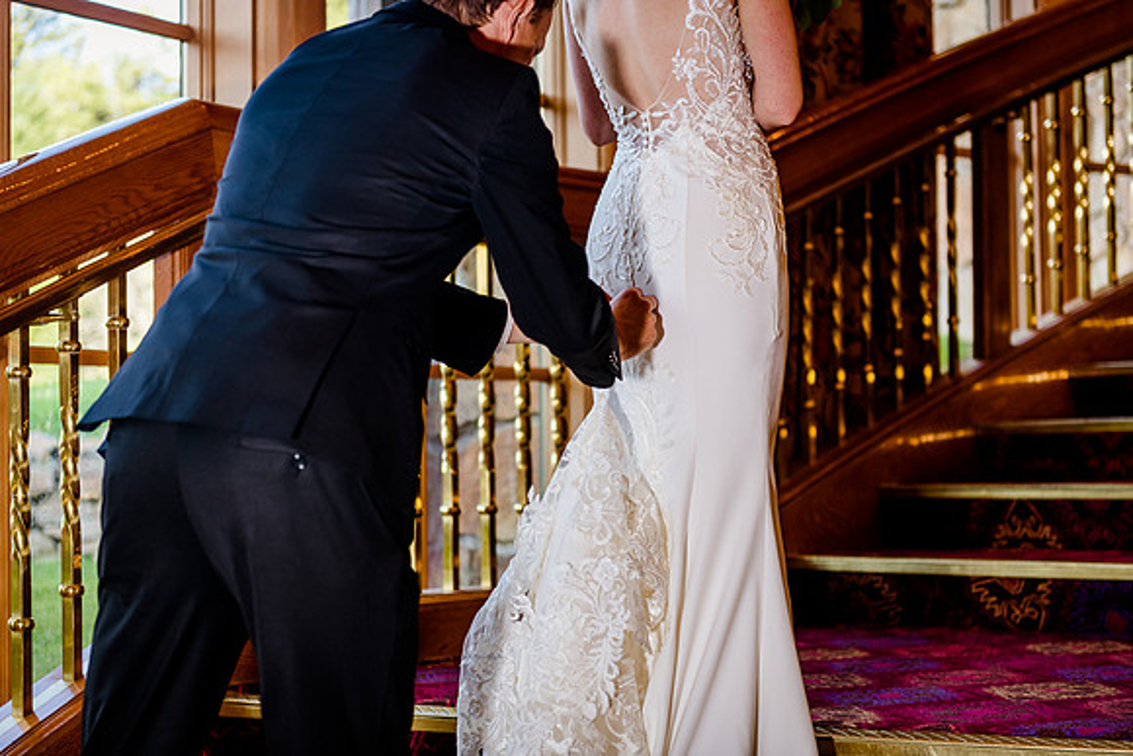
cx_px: 566
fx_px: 2203
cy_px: 378
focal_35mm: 70
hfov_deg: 28.8
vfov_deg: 19.5
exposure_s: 1/200
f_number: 3.2
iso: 400
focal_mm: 70
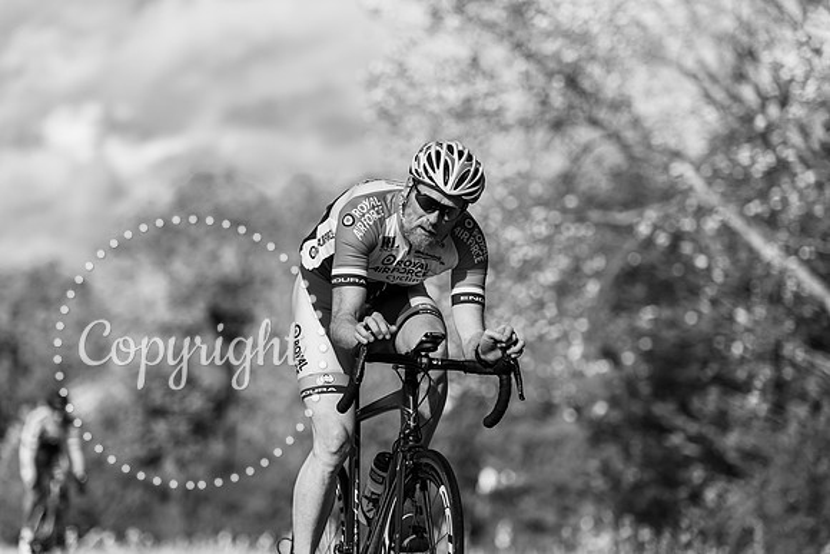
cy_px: 277
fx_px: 3344
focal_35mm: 145
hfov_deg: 14.2
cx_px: 415
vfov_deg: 9.5
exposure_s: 1/4000
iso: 160
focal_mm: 145
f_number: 2.8
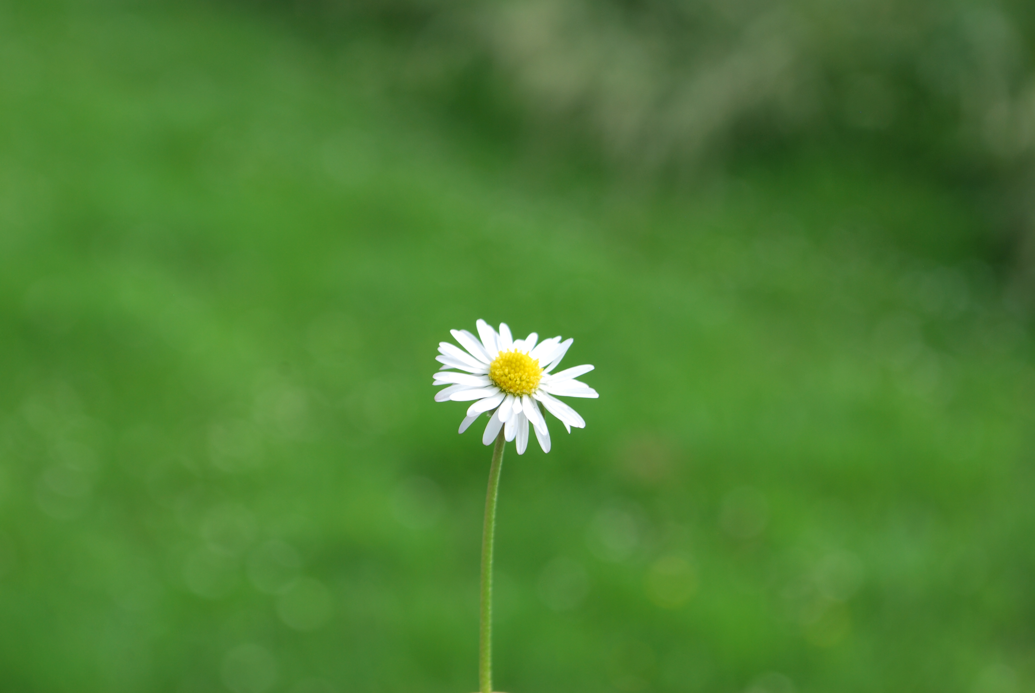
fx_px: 2375
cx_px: 518
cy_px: 346
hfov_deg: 24.6
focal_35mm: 82
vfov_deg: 16.6
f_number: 8
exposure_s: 1/60
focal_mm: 55
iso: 110
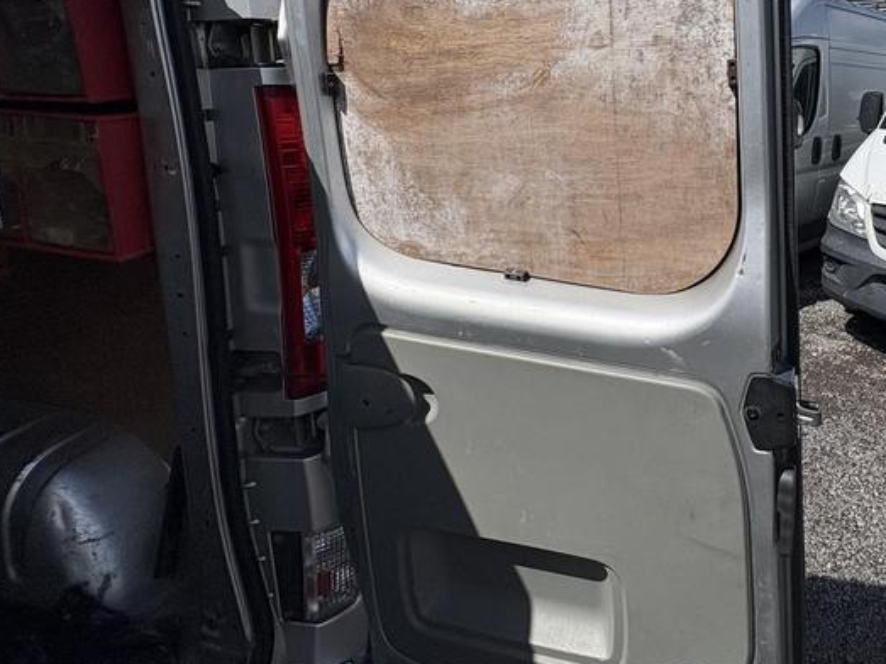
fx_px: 614
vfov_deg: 53.8
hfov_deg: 67.9
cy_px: 156
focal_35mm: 24
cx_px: 642
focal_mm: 2.22
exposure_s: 1/3106
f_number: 2.2
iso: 50
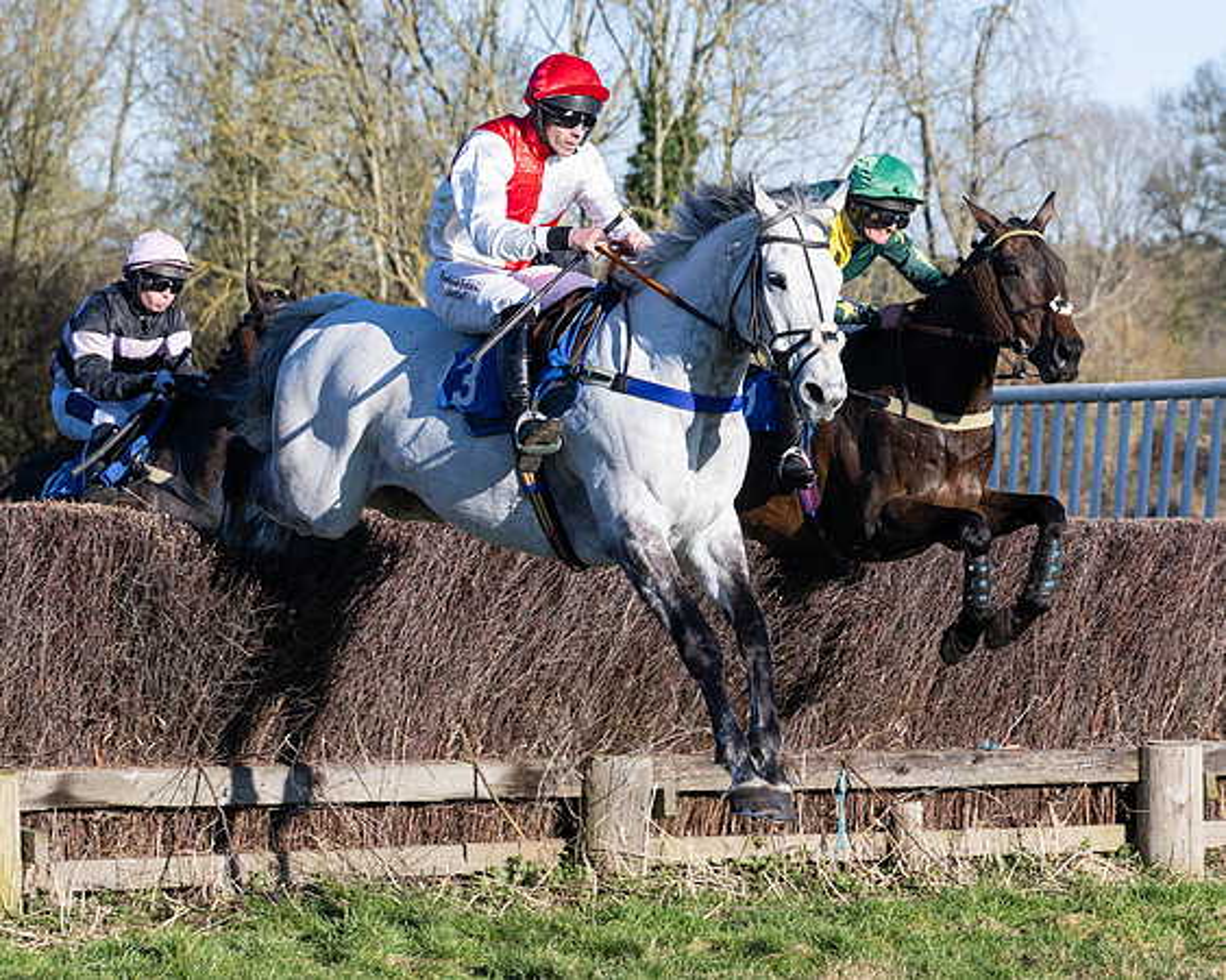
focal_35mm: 142
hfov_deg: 13.6
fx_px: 5133
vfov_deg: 10.9
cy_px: 586
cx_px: 881
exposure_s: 1/1600
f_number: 4
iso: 200
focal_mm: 70
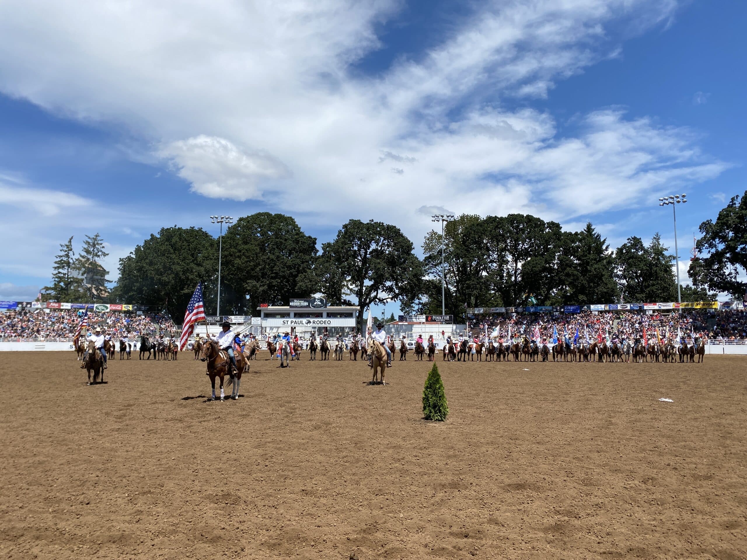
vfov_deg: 53.1
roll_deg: -0.1
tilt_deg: +4.5
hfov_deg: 67.3
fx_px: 561
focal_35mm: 26
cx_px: 374
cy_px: 280
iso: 32
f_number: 1.8
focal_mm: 4.25
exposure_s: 1/4274
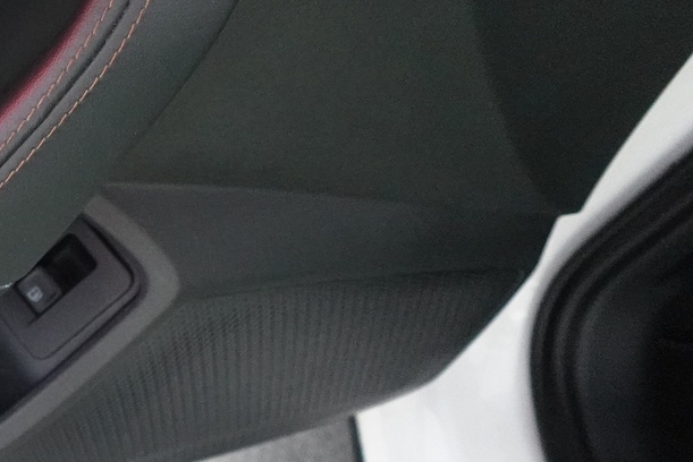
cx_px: -191
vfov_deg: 25.5
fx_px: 1021
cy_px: 248
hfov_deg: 30.3
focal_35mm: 53
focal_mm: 7.6
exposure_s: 1/80
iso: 2500
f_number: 2
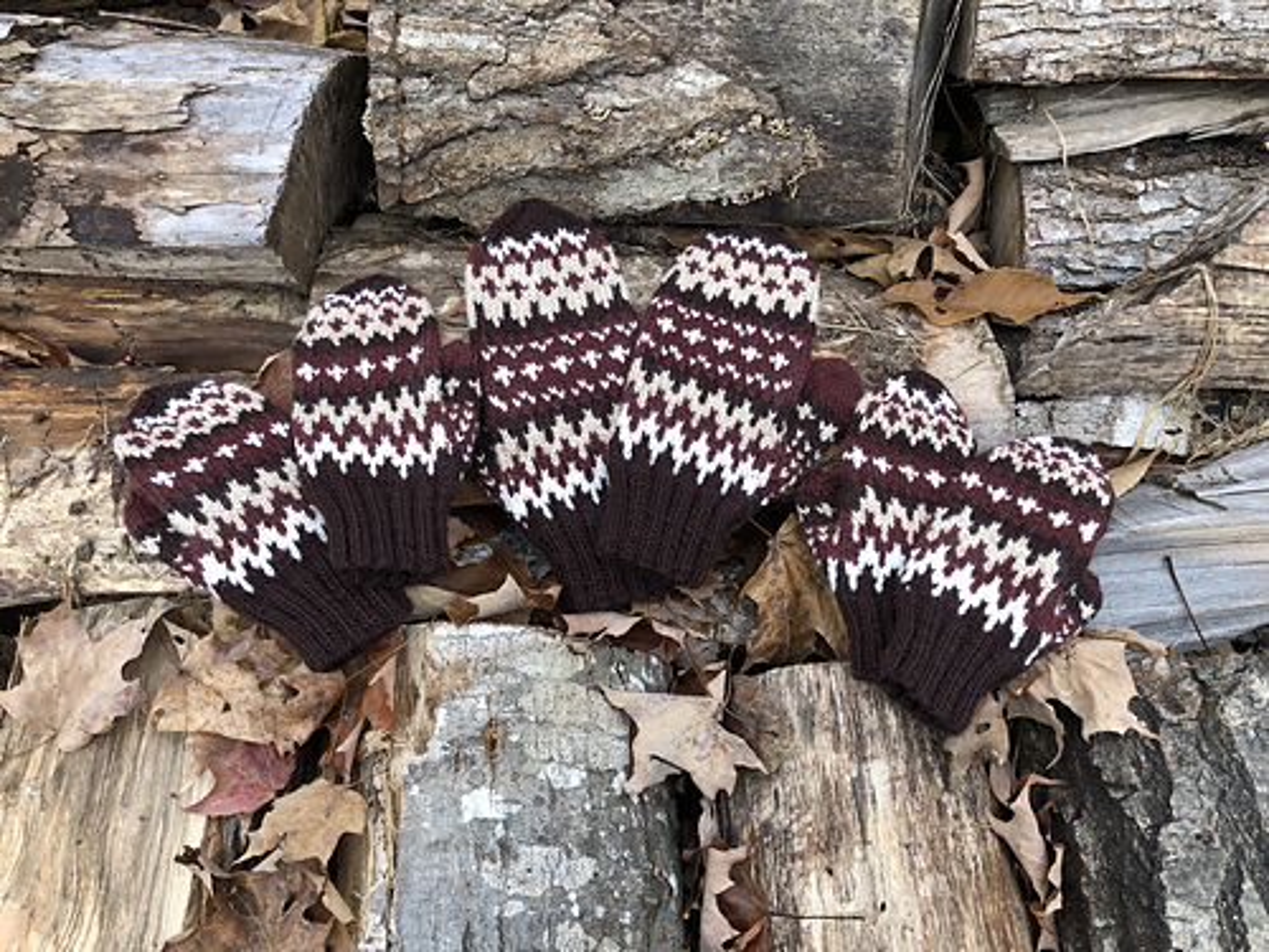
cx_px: 634
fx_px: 1026
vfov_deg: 49.7
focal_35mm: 28
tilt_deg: -62.2
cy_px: 476
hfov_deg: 63.4
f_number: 1.8
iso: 64
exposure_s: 1/120
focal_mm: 3.99
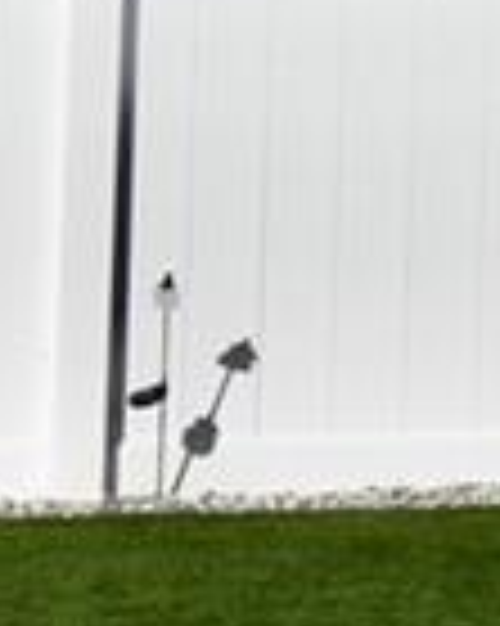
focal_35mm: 227
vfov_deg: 8.4
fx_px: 4204
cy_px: -261
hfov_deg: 5.5
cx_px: 2284
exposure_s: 1/500
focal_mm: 14
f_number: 8
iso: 100
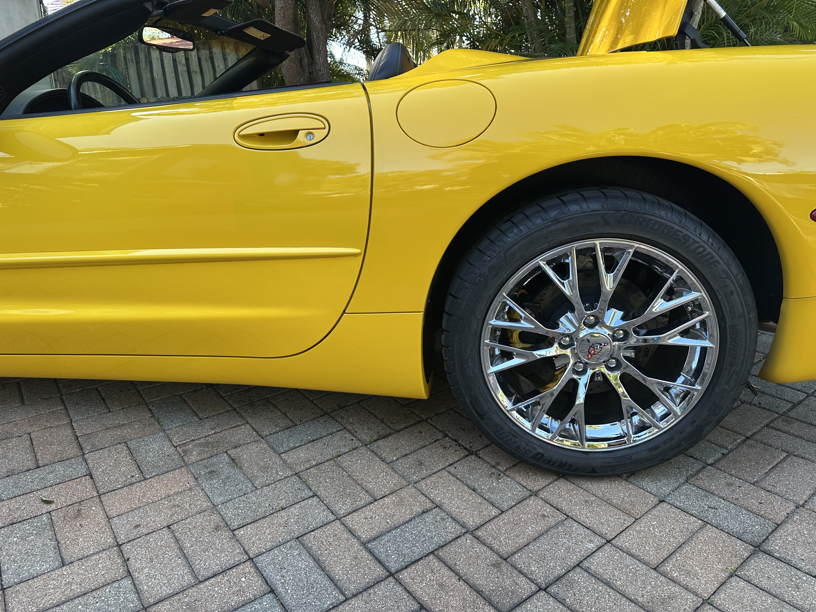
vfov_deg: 56.8
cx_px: 408
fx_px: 566
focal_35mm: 24
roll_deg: -0.4
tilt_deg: -16.5
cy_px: 306
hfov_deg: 71.6
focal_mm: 6.86
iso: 64
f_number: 1.78
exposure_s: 1/241
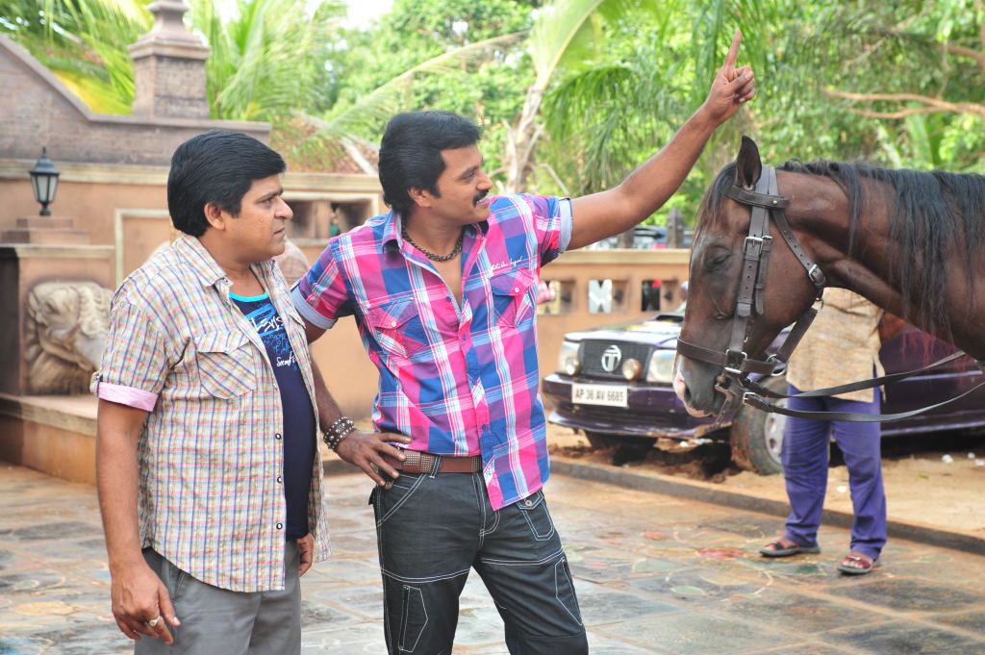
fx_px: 1695
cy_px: 328
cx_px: 492
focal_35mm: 62
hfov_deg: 32.4
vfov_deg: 21.9
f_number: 5.6
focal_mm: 62
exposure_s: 1/200
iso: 800
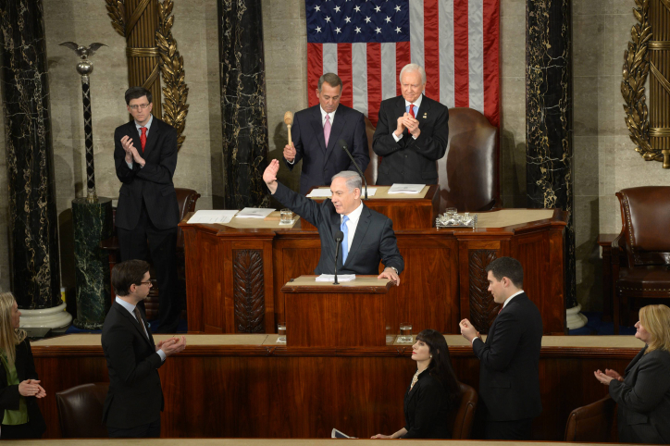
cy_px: 223
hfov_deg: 13.3
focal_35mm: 155
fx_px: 2883
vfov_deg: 8.8
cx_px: 335
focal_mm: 155
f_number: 7.1
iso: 1600
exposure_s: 1/125
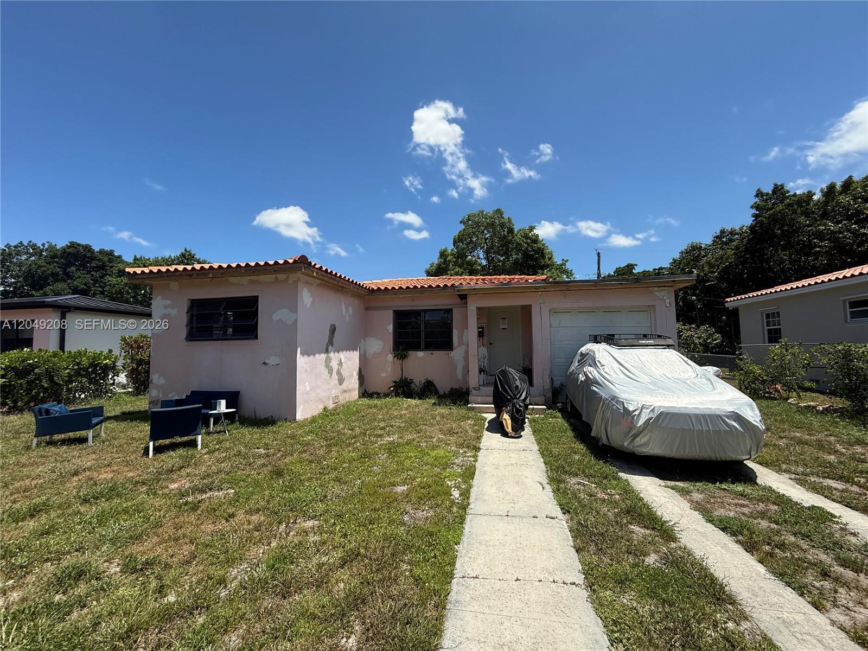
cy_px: 326
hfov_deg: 102.1
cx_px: 434
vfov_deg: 85.7
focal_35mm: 14
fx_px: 351
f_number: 2.2
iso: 80
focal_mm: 2.22
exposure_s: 1/2717
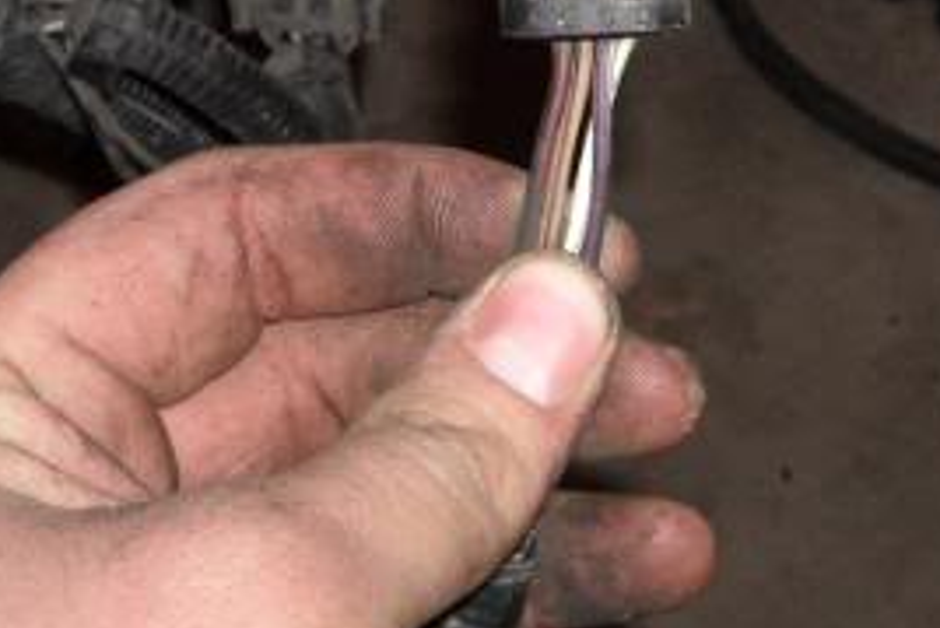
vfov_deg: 15.6
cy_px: 81
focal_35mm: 87
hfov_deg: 23.3
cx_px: 596
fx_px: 2273
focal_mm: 5.7
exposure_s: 1/60
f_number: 2.8
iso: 200
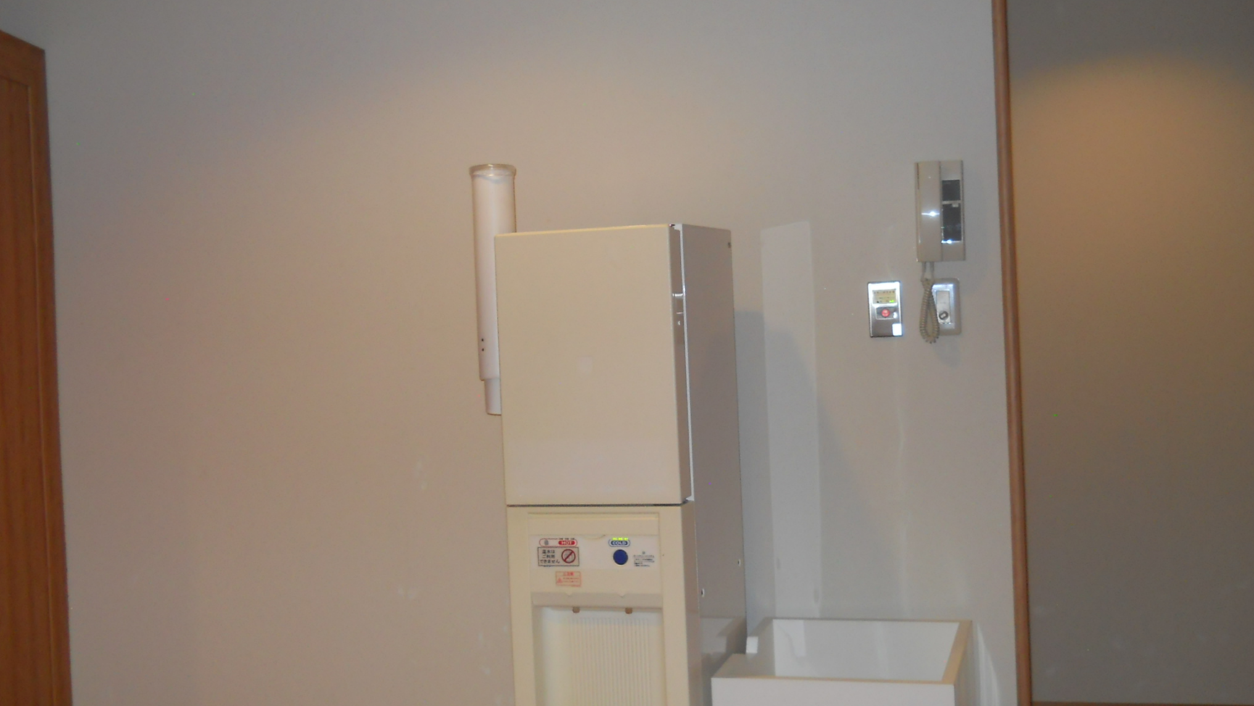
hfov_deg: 45.5
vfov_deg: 26.5
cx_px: 627
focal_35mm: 45
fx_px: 1496
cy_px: 376
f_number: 3.1
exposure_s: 1/30
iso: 200
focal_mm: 6.72
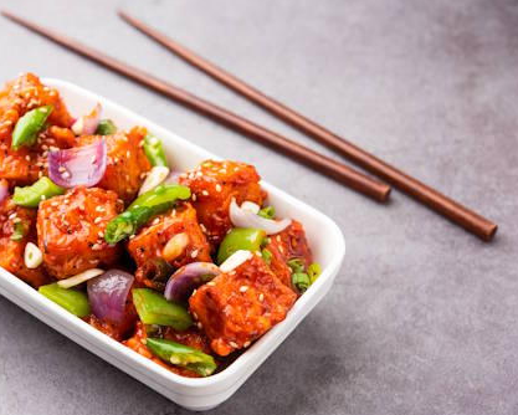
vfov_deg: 19.0
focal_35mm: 81
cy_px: 225
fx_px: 1242
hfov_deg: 23.4
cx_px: 161
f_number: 6.3
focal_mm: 60
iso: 100
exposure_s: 1/125
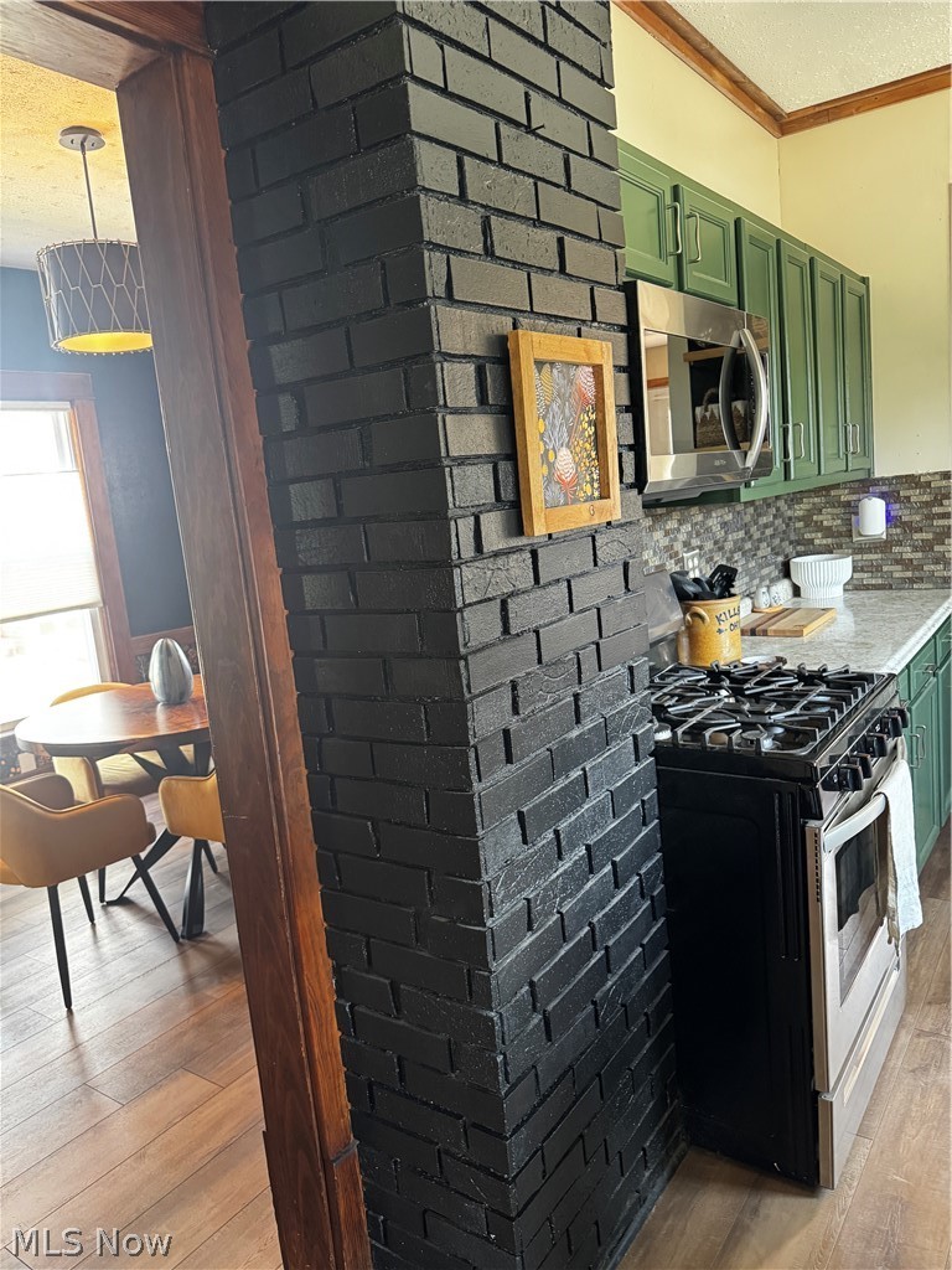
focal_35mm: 24
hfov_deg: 56.8
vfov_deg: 71.6
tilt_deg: -8.9
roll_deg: +6.2
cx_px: 476
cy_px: 635
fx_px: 880
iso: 640
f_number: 1.78
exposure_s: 1/60
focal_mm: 6.76
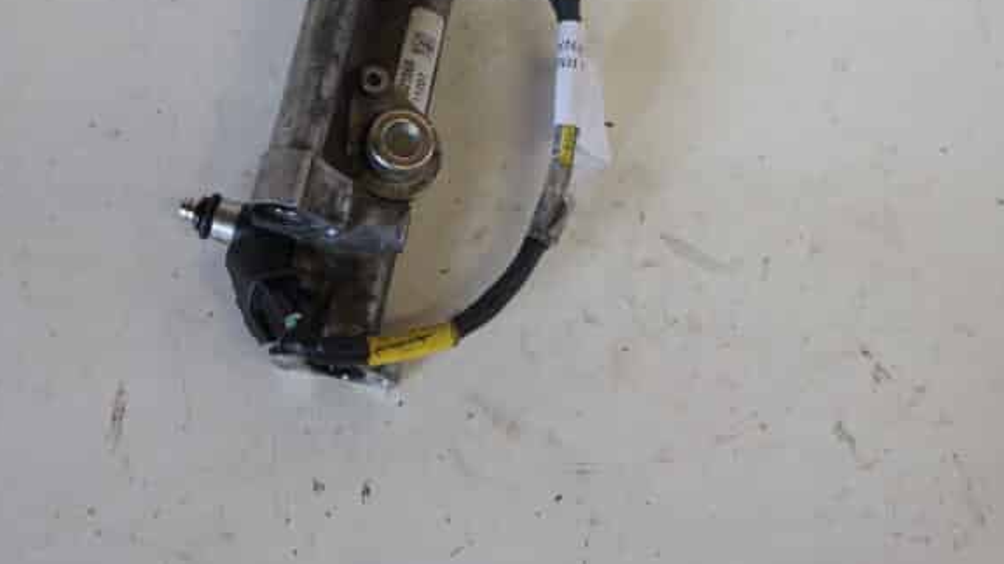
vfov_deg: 20.8
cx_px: 353
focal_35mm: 56
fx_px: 1490
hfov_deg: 36.9
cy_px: 11
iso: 320
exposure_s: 1/60
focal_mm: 20
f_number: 3.5
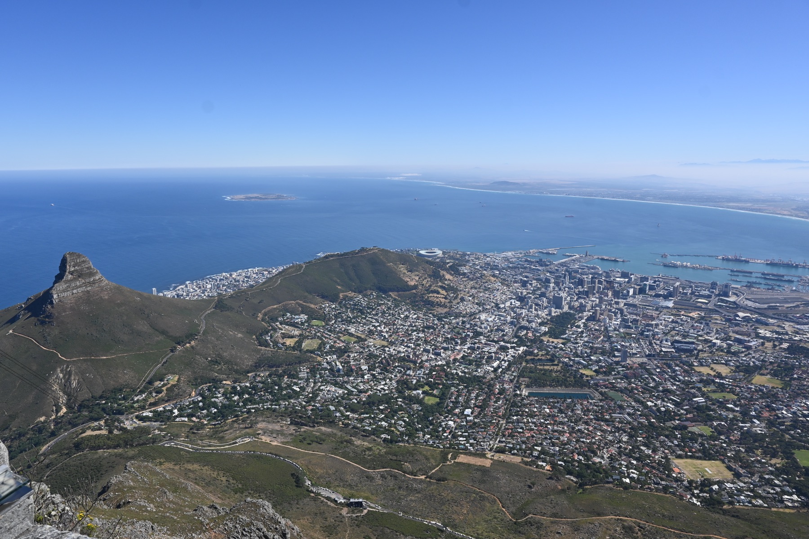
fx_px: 539
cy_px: 270
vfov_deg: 53.1
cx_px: 404
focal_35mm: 24
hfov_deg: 73.7
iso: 100
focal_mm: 16
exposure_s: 1/400
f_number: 7.1
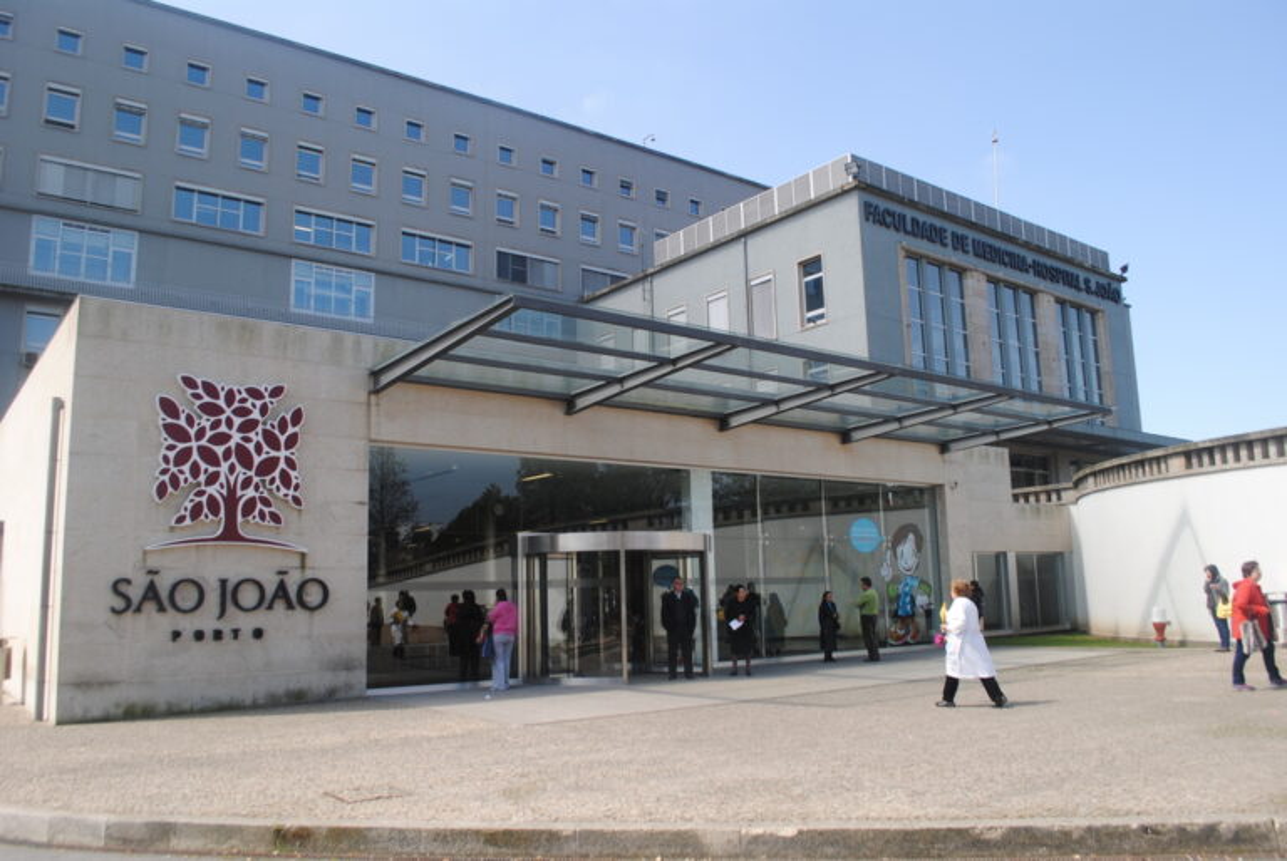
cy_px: 430
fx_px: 966
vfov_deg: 48.0
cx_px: 644
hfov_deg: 67.3
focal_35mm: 27
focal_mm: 18
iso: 100
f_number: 6.3
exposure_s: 1/160
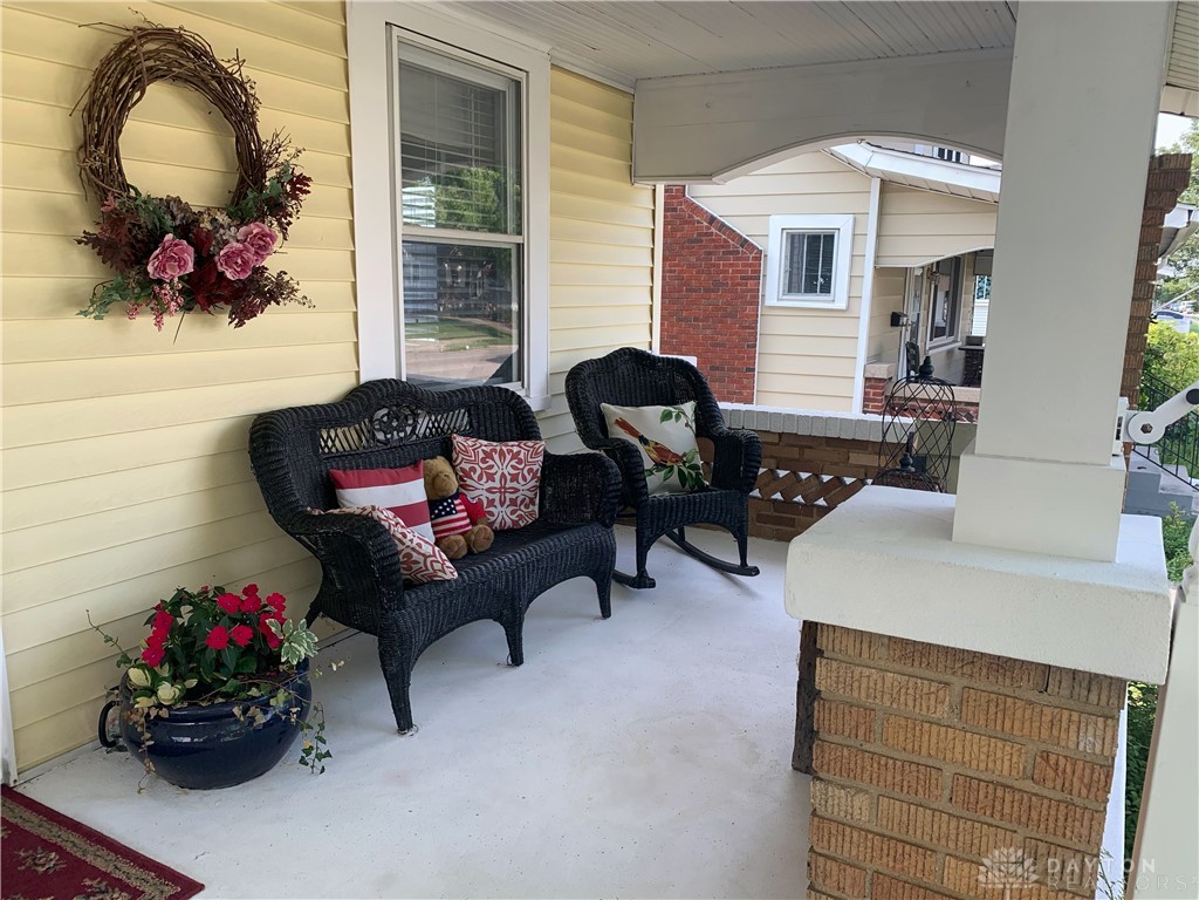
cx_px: 600
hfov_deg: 67.3
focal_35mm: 26
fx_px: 901
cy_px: 450
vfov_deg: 53.1
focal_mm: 4.25
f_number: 1.8
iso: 25
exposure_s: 1/157
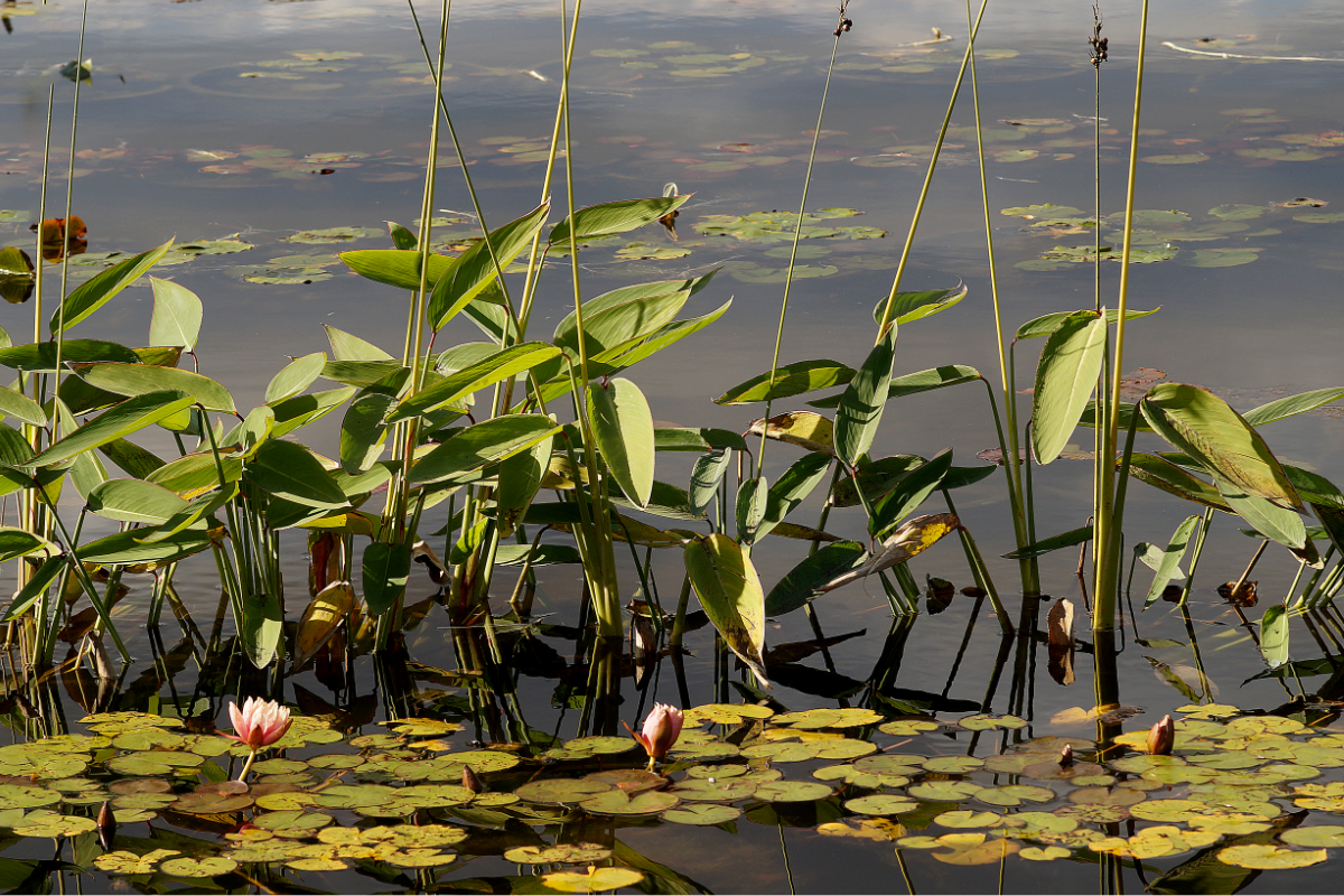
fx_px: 5600
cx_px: 672
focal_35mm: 150
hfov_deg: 13.7
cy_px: 448
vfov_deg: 9.1
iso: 100
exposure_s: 1/160
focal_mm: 100
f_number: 8
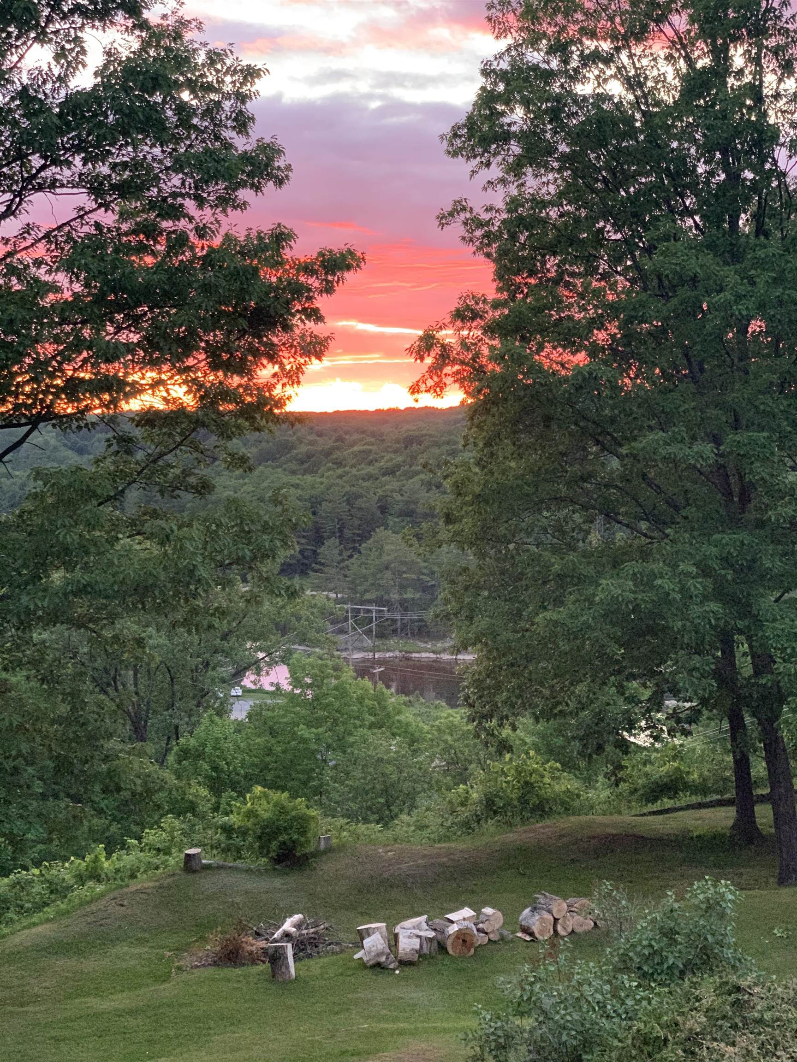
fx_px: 1596
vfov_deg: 36.8
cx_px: 398
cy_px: 531
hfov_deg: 28.0
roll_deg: +0.2
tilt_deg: -2.2
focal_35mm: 52
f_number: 2.4
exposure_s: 1/60
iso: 400
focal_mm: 6
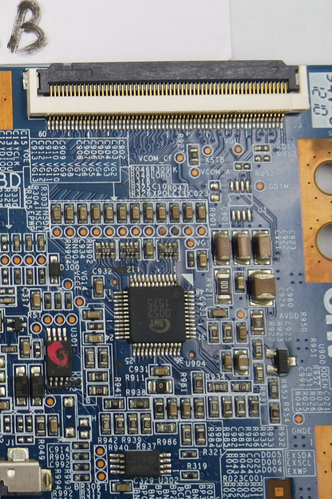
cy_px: 143
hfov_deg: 12.7
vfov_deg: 19.7
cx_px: -147
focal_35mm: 103
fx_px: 1425
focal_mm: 16
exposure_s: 1/125
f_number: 4.5
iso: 160
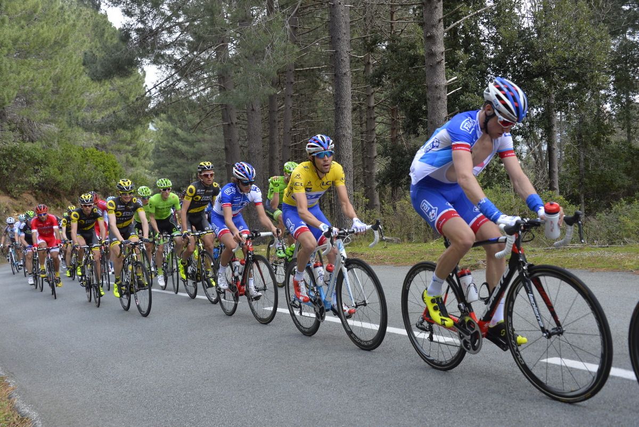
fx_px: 746
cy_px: 214
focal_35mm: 42
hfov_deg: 46.4
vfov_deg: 32.0
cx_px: 320
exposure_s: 1/800
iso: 1000
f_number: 8
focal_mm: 42
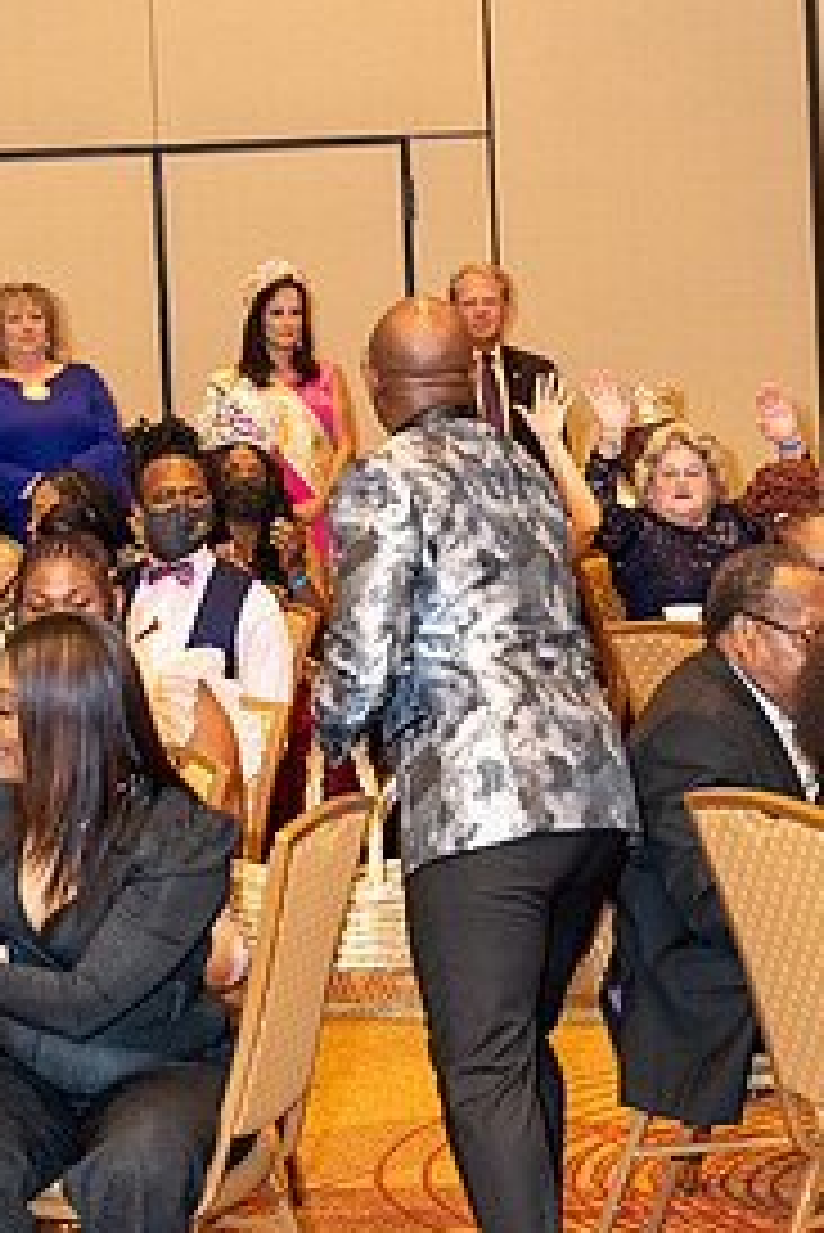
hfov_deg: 11.2
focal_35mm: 123
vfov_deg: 16.6
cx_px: 423
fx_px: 4217
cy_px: 410
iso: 4000
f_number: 4
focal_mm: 75
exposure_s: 1/125
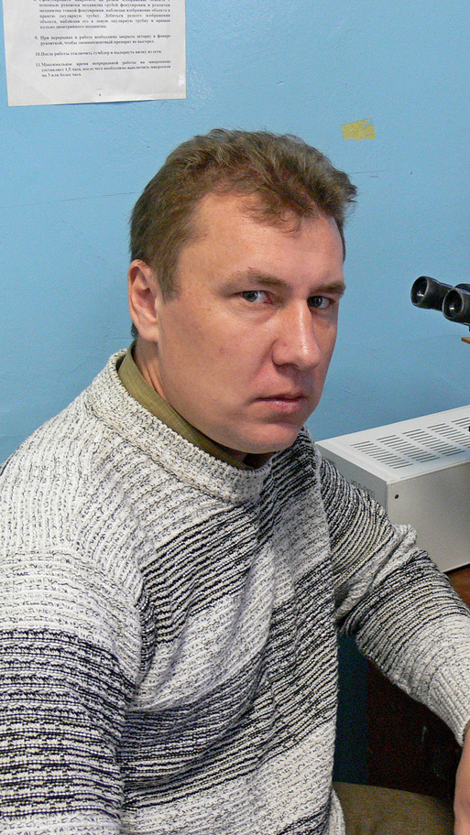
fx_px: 864
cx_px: 245
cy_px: 412
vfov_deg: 51.6
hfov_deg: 30.4
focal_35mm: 39
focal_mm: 7.4
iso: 200
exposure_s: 1/13
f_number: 2.8
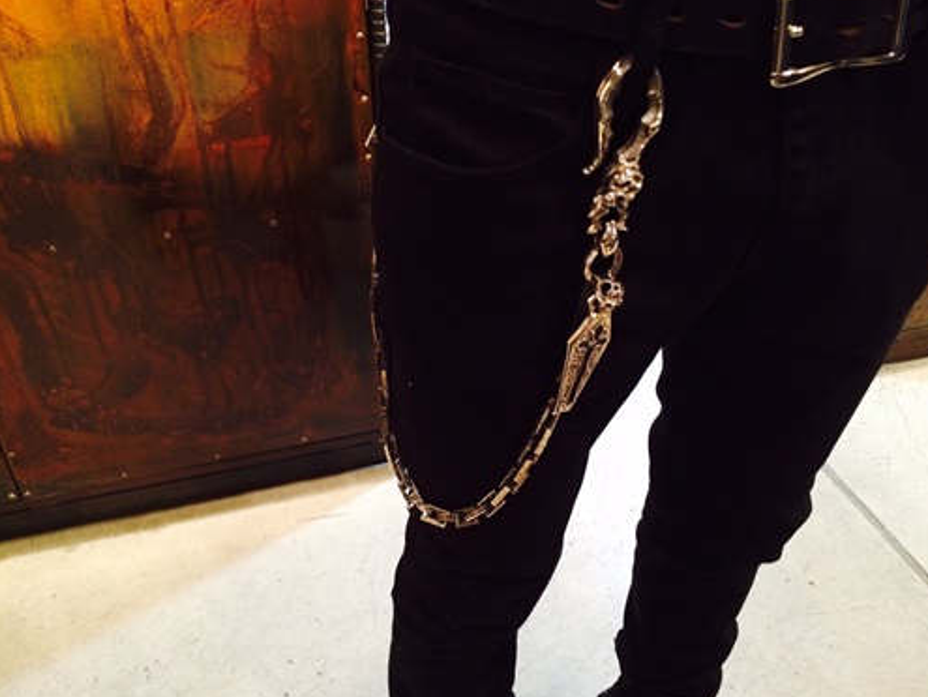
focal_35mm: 31
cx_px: 476
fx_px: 832
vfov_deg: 45.5
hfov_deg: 58.3
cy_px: 345
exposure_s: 1/15
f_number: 2.2
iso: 320
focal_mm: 4.12
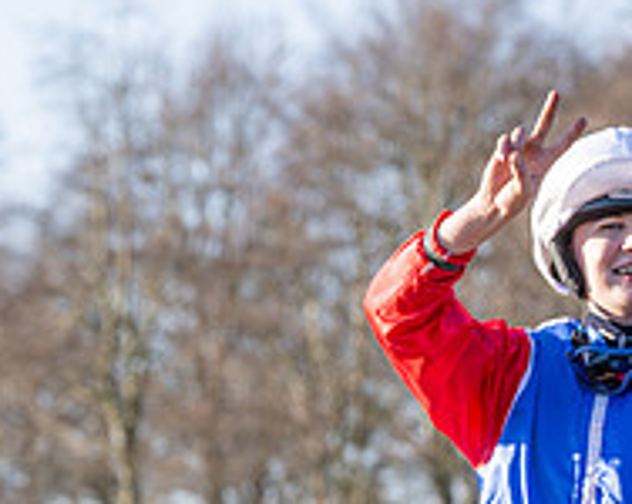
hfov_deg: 4.8
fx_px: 7530
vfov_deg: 3.8
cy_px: 762
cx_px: 324
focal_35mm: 403
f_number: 5
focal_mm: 100
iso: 400
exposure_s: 1/1250
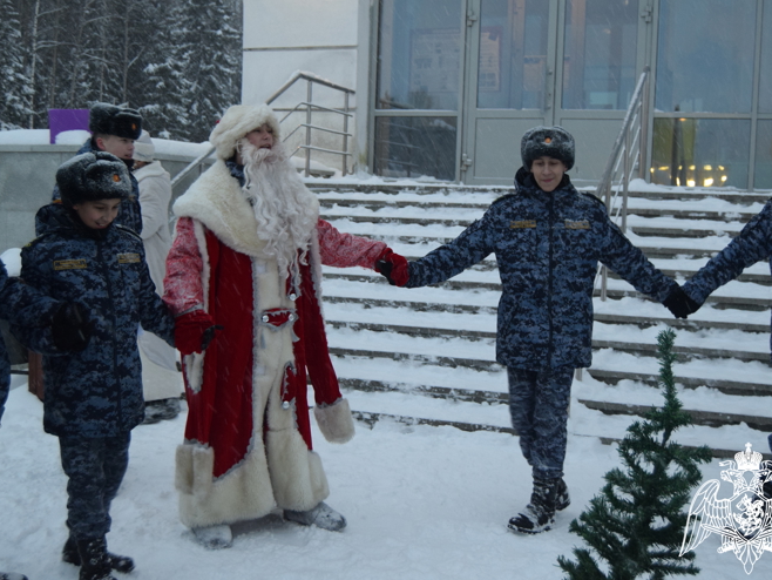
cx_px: 390
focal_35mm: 46
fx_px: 1026
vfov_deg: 31.5
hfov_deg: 41.2
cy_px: 292
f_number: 4
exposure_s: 1/60
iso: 1100
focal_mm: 28
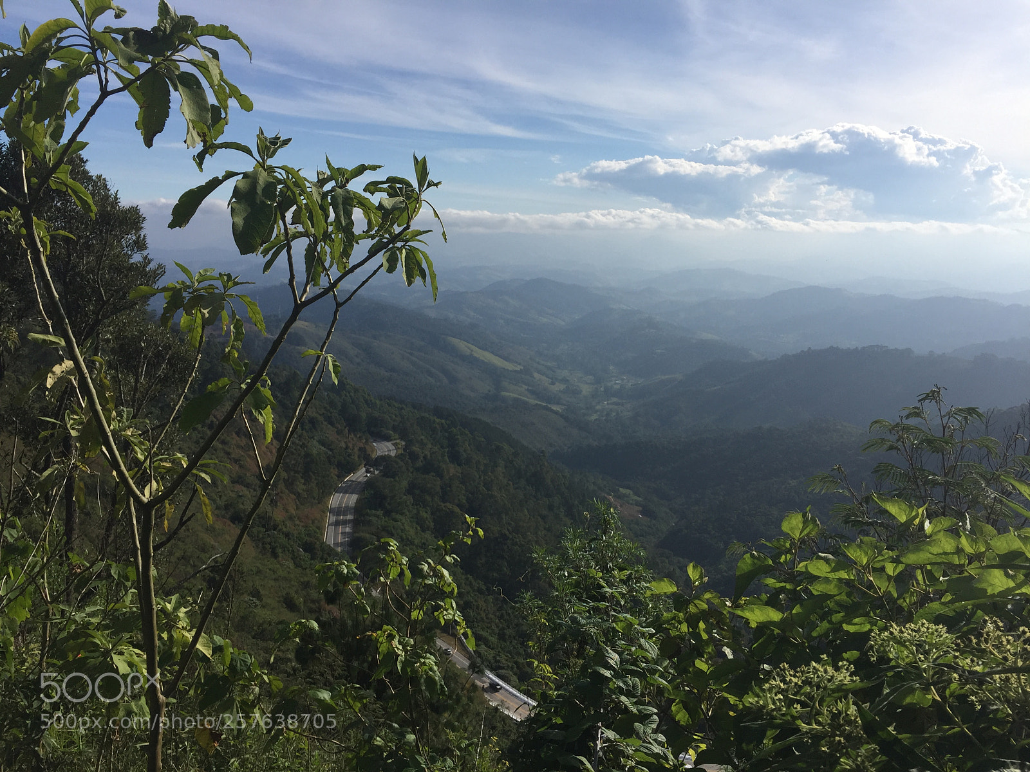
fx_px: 863
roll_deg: -1.6
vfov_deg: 48.2
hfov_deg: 61.7
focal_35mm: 29
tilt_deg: -10.8
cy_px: 386
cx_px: 515
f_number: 2.2
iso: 32
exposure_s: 1/3049
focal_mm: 4.15
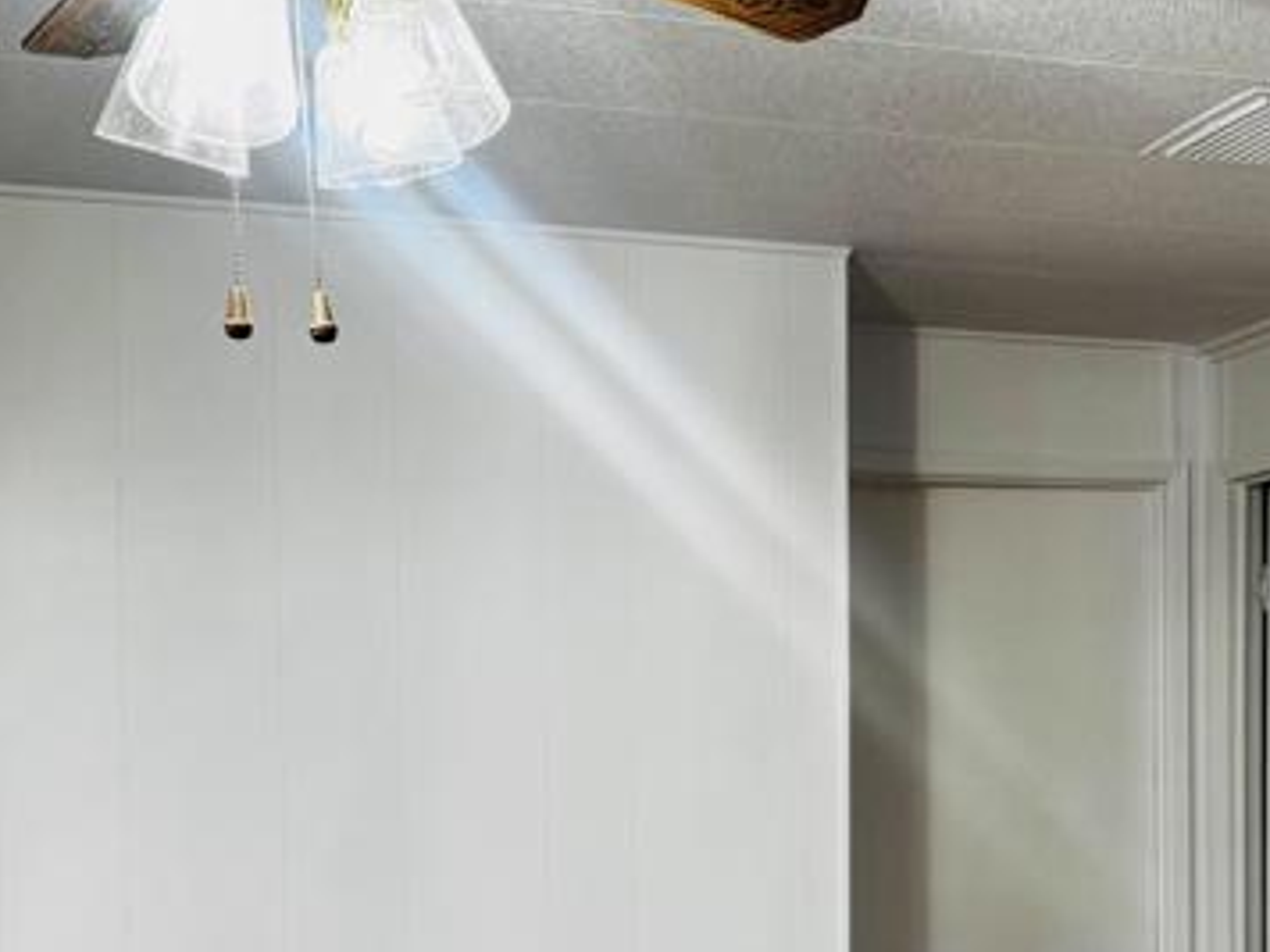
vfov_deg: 20.7
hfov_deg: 27.9
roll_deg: -0.5
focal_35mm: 69
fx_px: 2531
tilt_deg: -1.9
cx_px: 910
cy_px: 906
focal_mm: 6.76
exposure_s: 1/60
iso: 125
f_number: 1.78
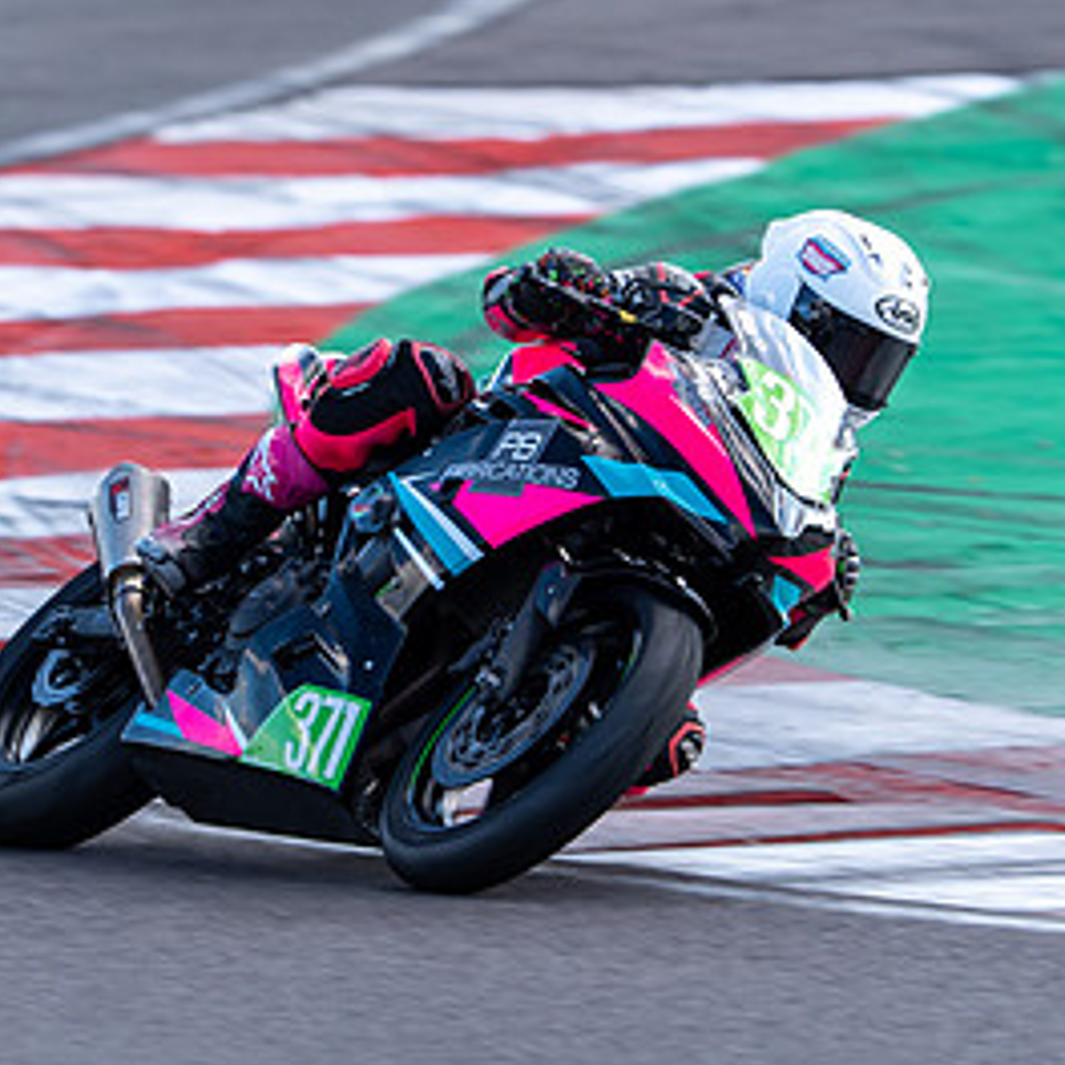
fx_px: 25967
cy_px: 442
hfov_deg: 2.3
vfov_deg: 2.3
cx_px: 524
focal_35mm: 746
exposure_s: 1/500
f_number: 5.6
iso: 320
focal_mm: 400
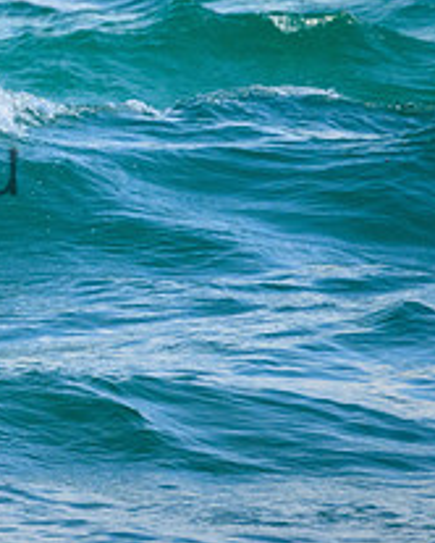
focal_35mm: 2101
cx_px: -259
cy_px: 135
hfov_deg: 0.7
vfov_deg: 0.9
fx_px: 33762
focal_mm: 800
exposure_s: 1/2000
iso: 2200
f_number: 11
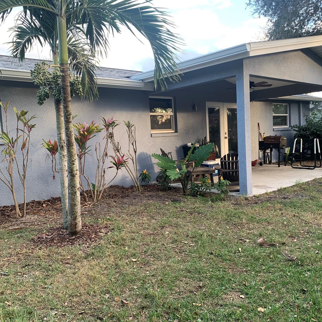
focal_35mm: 31
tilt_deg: -4.4
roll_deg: +2.8
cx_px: 183
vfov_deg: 52.5
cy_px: 161
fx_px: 326
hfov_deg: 52.4
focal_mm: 4.25
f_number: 1.8
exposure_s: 1/121
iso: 64
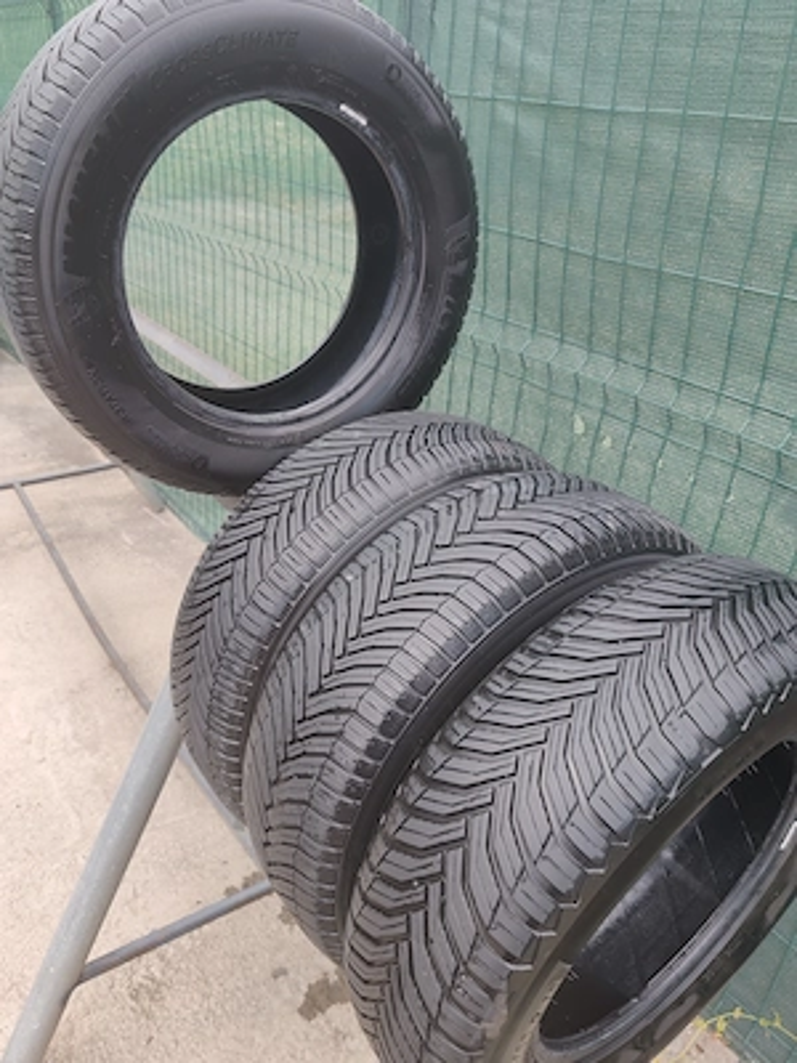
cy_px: 532
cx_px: 398
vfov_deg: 65.3
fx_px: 829
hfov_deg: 51.4
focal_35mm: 27
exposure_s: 1/100
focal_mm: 6.12
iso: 50
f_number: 1.9
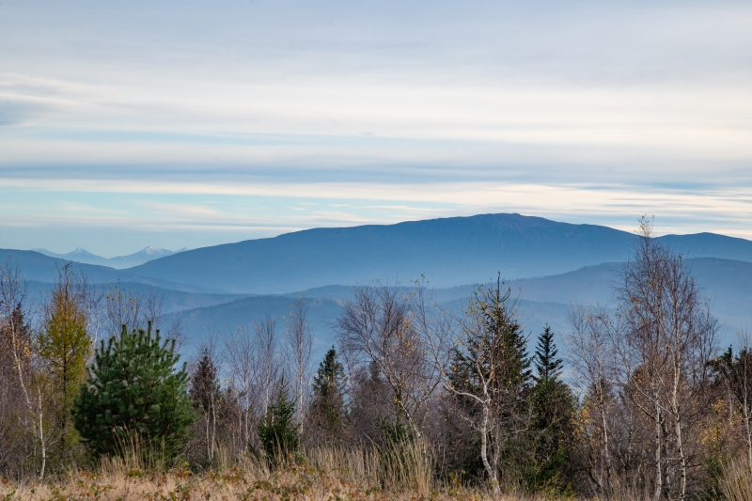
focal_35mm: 105
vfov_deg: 13.0
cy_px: 250
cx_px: 376
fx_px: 2193
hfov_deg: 19.5
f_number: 11
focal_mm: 105
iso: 400
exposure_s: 1/250
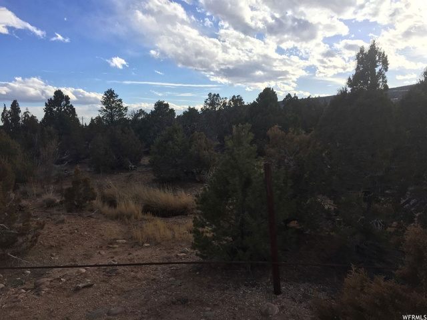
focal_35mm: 29
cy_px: 160
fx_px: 358
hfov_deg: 61.7
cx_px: 214
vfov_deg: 48.2
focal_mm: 4.15
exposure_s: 1/1980
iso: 32
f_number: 2.2
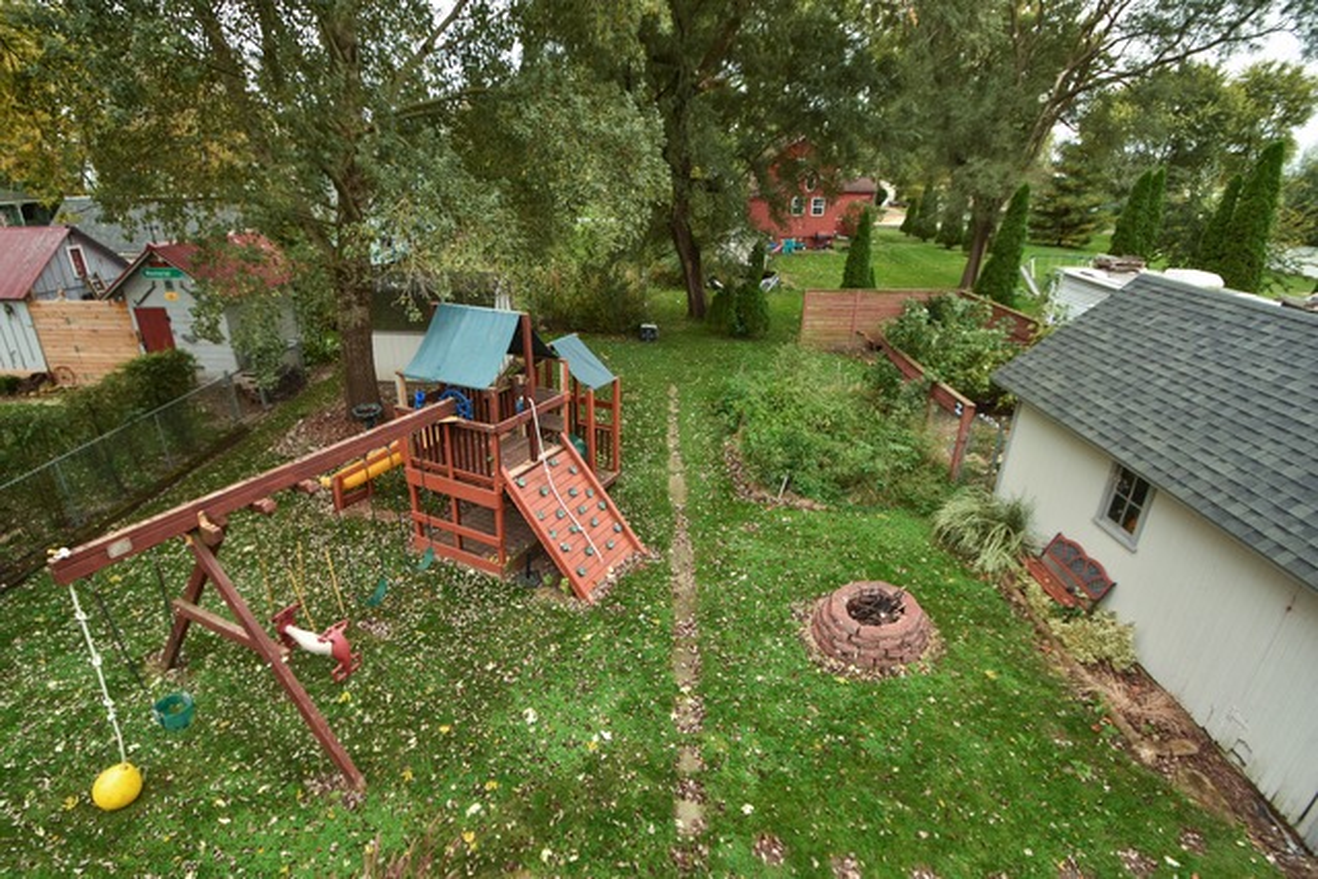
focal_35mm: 17
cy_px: 440
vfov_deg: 69.7
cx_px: 659
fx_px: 632
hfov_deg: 92.4
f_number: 5
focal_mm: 11.5
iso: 200
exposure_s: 1/60
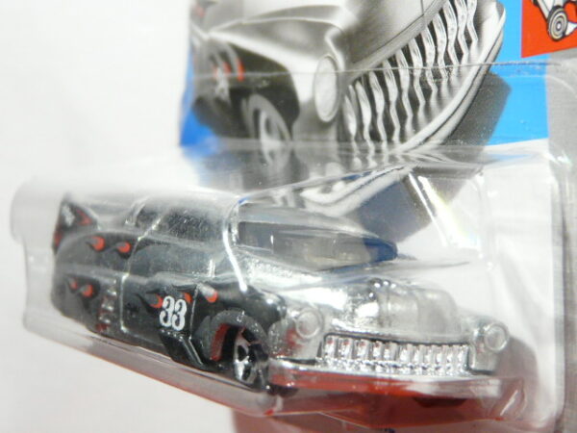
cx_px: 288
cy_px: 216
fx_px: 1650
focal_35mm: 99
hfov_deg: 19.8
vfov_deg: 14.9
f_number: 3.2
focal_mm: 10.2
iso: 200
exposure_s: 1/30
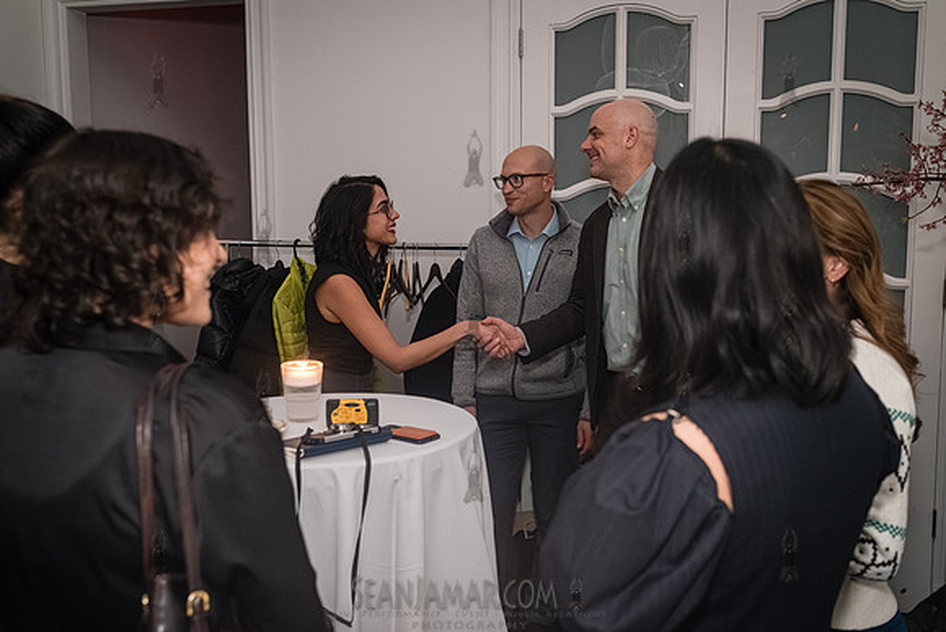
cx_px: 461
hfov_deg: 52.5
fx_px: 960
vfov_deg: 36.4
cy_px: 316
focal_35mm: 37
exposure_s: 1/320
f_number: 4.5
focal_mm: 35
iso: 6400
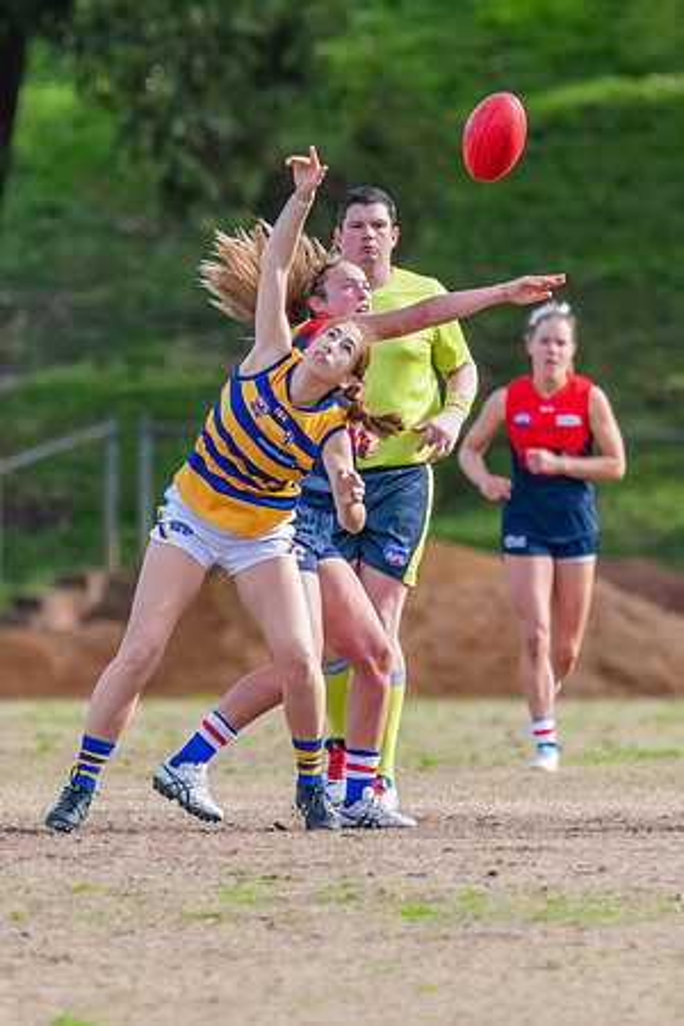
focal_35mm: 1113
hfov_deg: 1.2
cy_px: 391
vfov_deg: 1.9
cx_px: 370
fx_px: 31730
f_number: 6.3
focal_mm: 600
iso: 1400
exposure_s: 1/1600
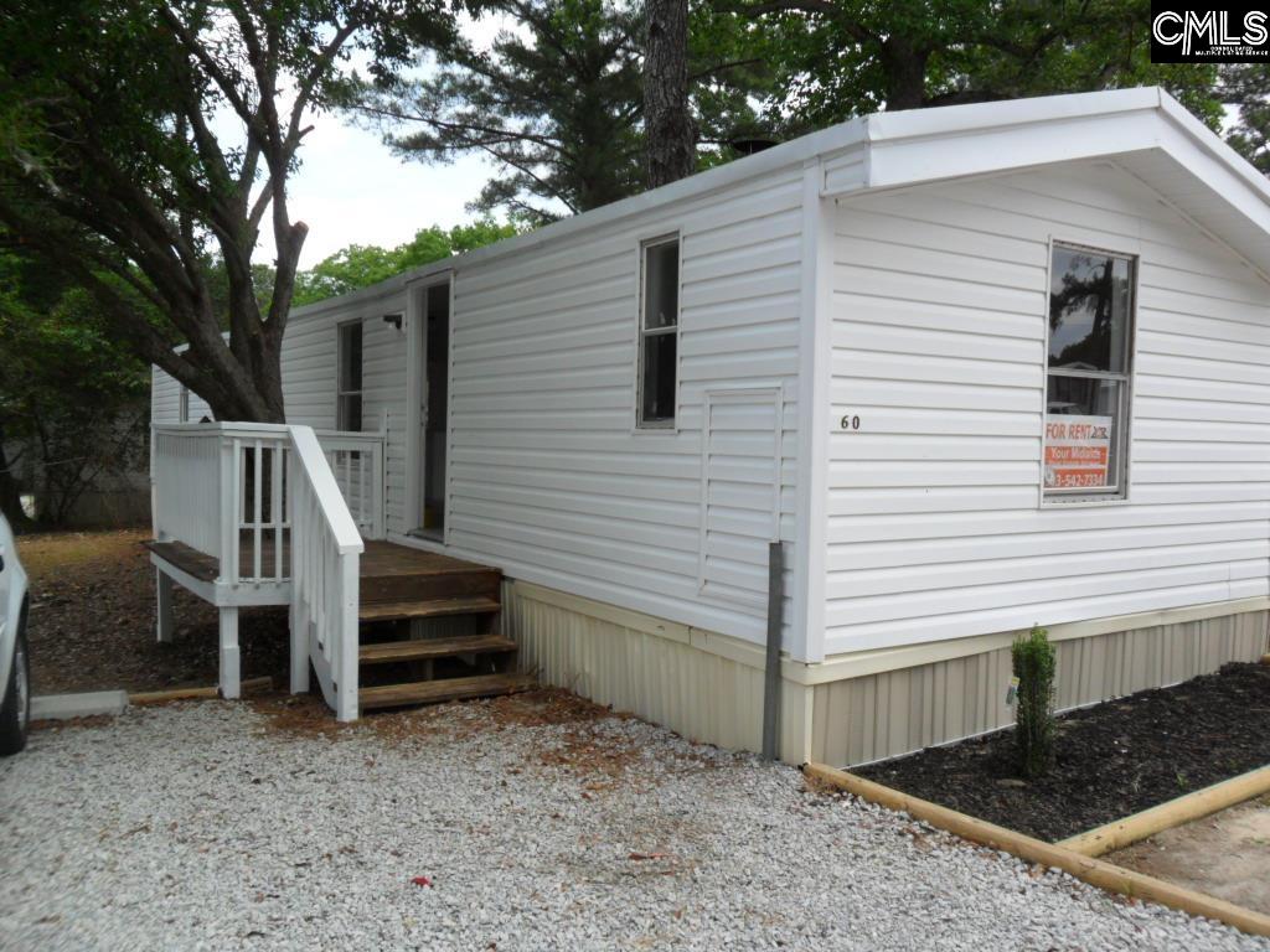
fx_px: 991
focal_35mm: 27
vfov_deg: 51.4
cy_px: 476
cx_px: 635
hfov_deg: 65.3
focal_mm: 4.9
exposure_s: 1/750
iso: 100
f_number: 3.5
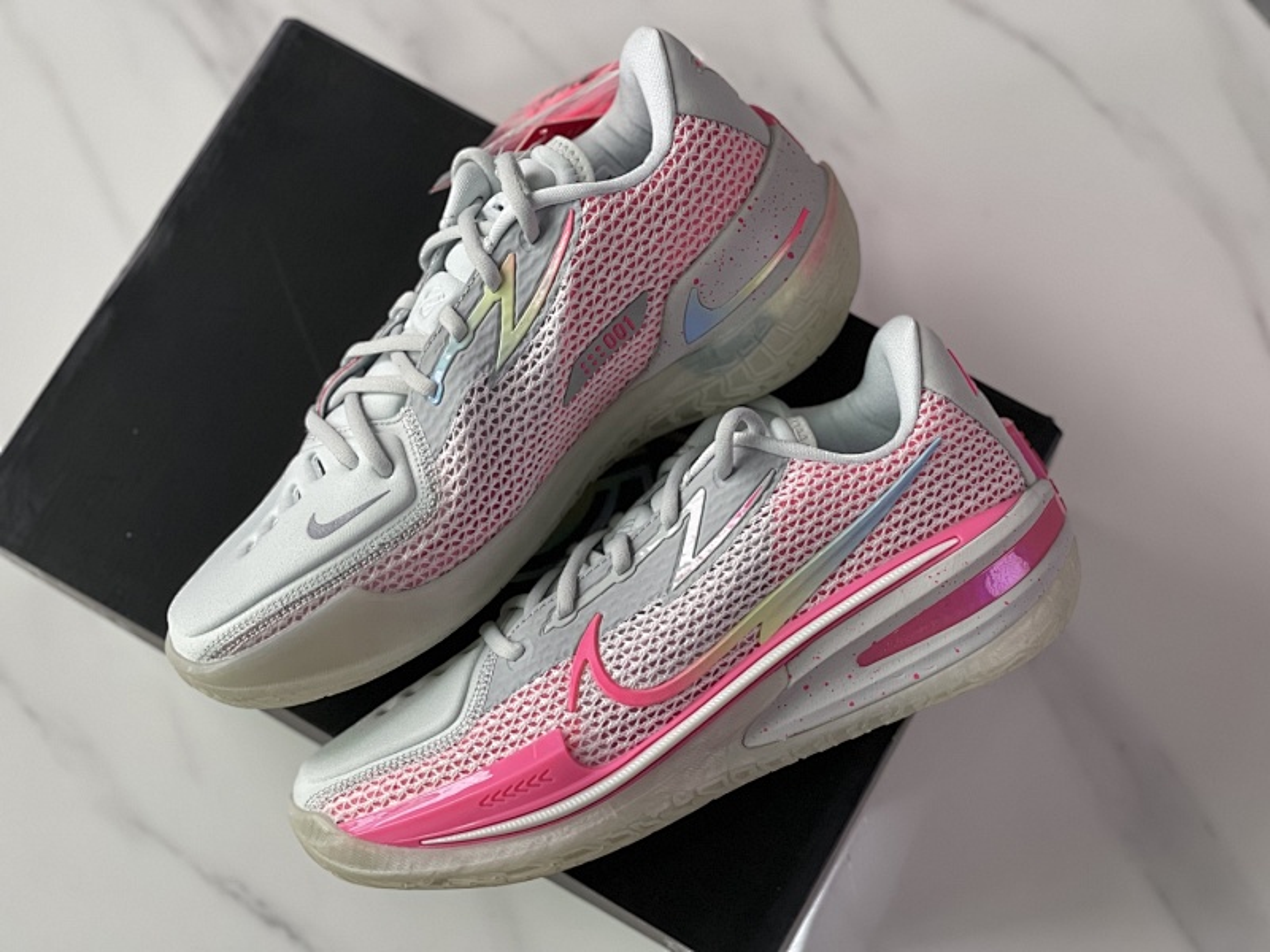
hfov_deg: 30.3
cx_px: 635
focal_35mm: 64
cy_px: 476
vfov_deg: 22.9
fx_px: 2348
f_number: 2.2
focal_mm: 7.5
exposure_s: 1/121
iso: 100
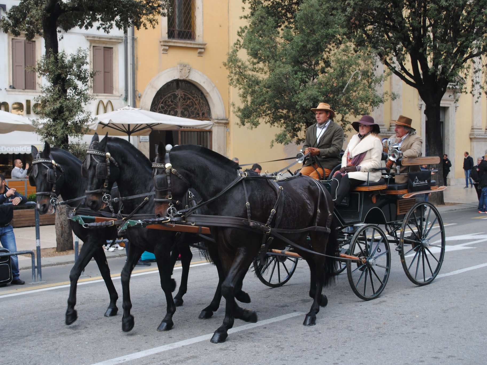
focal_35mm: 52
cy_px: 182
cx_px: 218
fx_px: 732
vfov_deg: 28.0
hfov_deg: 36.8
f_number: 5.6
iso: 125
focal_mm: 32
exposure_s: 1/125
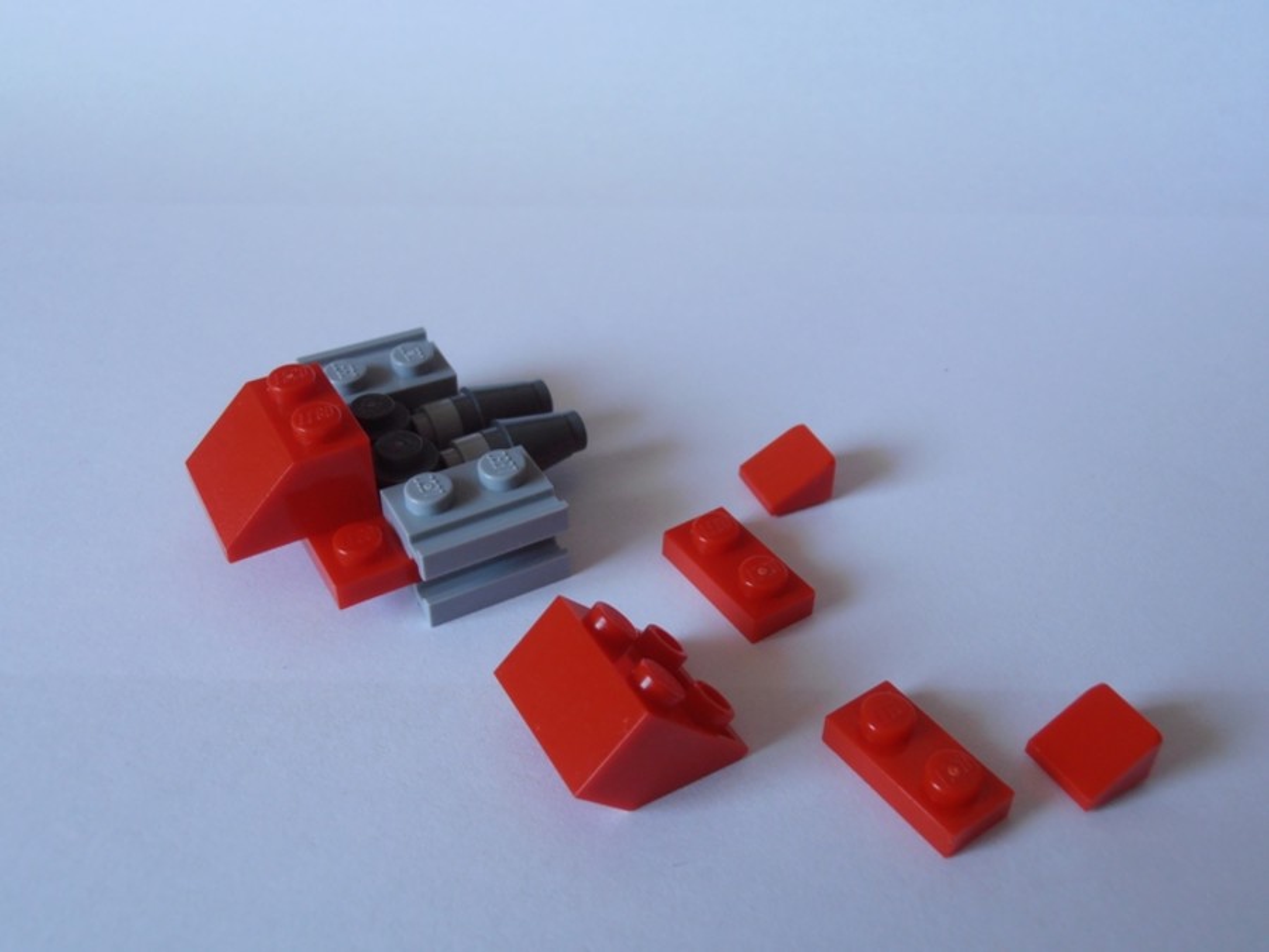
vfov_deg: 38.7
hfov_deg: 50.1
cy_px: 476
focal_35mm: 37
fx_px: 1356
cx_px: 634
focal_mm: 6.61
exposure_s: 1/40
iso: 125
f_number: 3.9
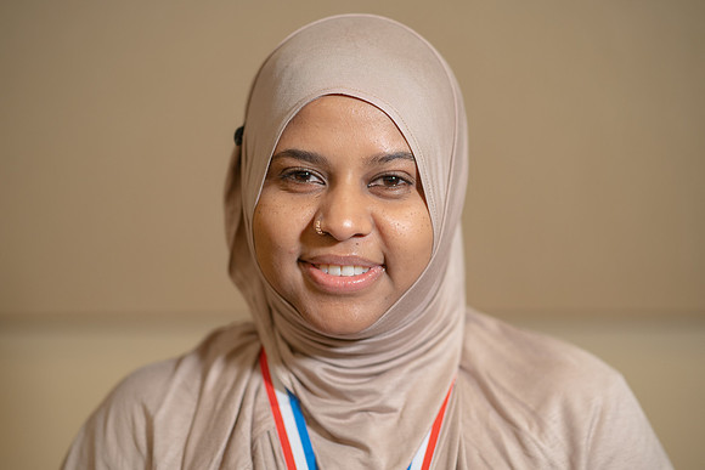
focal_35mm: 91
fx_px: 1786
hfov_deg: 22.3
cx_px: 352
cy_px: 233
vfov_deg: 15.0
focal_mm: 85
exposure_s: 1/250
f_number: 1.8
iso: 500
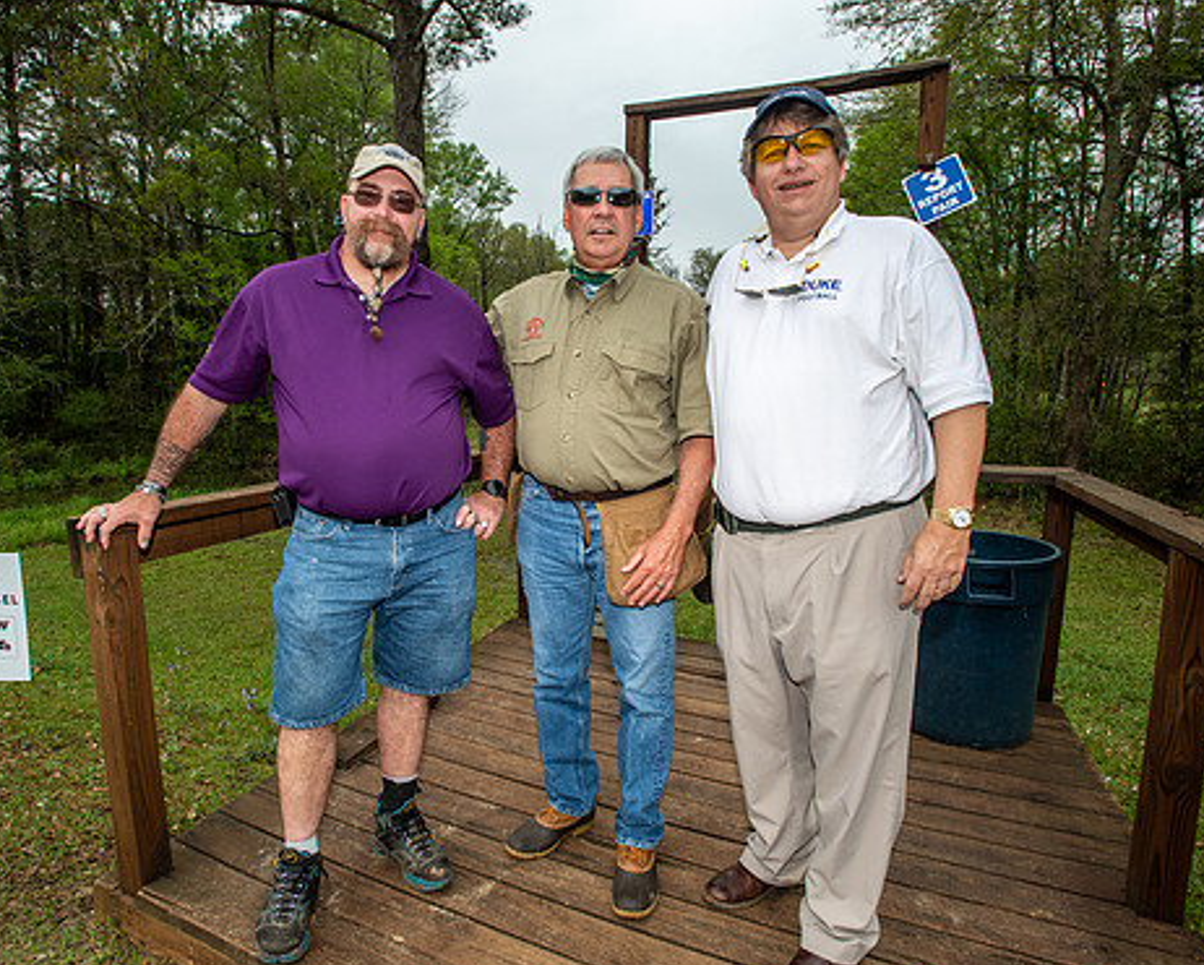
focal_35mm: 20
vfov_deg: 68.1
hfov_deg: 80.1
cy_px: 482
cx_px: 534
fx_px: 713
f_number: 8
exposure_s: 1/640
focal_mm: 17
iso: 400
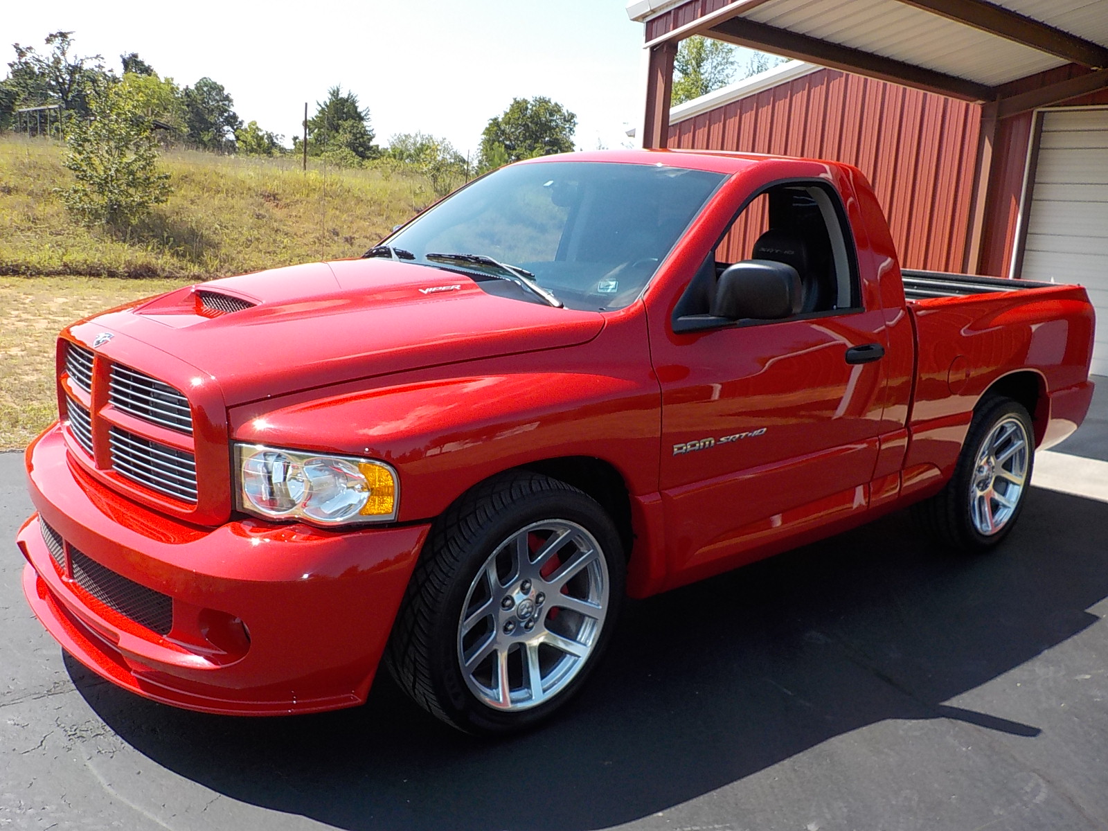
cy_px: 416
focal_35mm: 30
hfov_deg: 60.0
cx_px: 554
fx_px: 960
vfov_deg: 46.8
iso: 125
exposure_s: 1/800
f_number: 3.3
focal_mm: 4.1
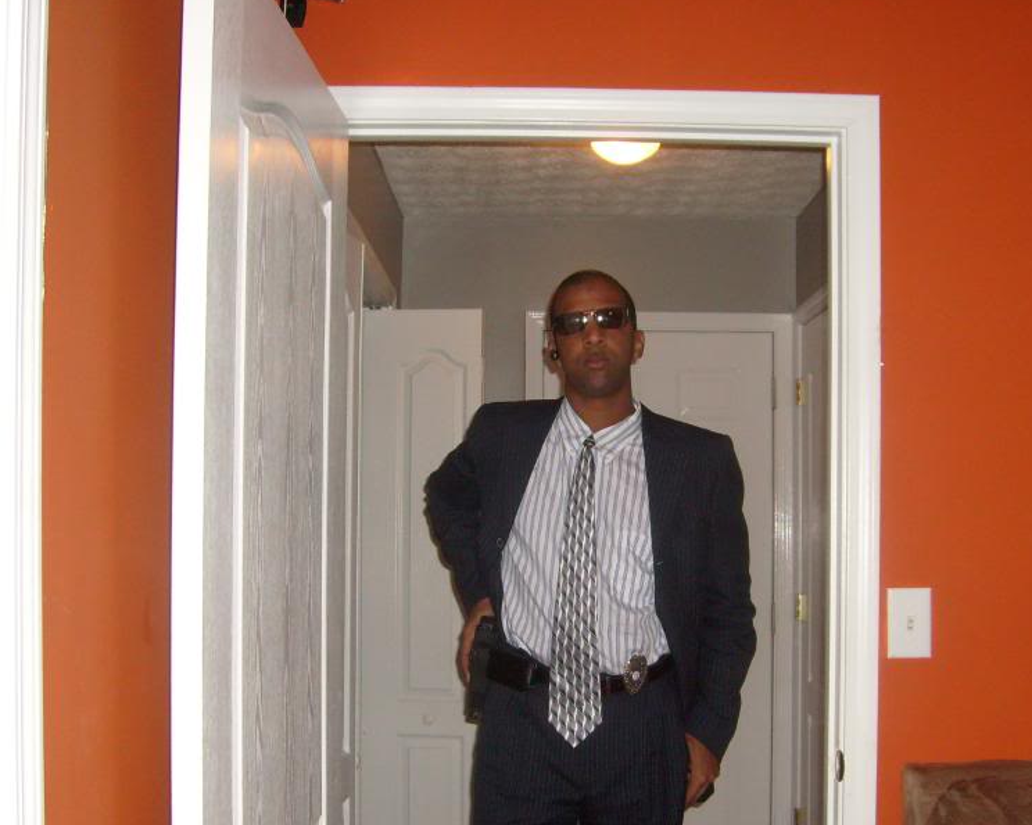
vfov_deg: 31.9
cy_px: 516
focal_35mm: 47
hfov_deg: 39.5
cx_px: 574
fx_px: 1435
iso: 100
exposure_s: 1/45
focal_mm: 5.8
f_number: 2.8
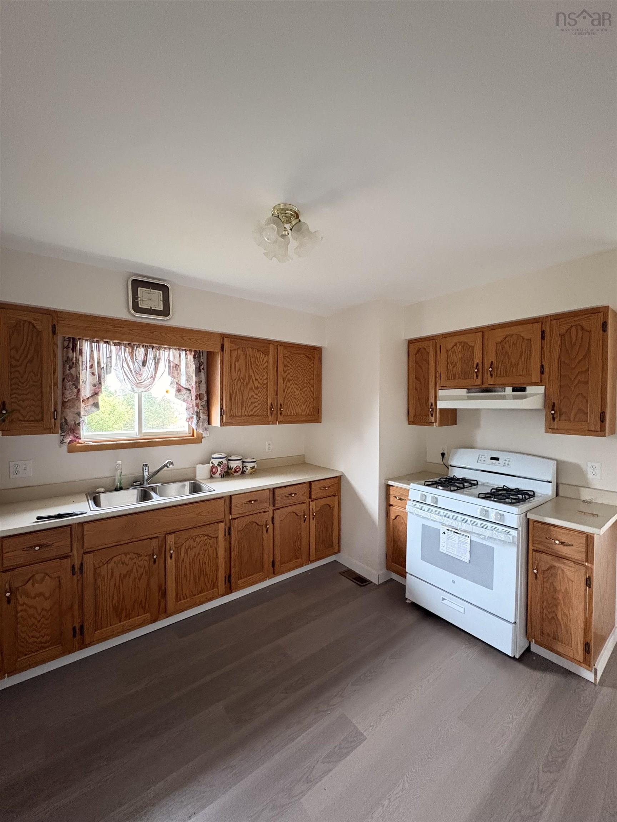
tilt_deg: -0.8
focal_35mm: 14
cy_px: 411
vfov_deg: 102.1
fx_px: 333
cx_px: 308
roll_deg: +0.0
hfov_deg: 85.7
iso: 1000
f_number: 2.2
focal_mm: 2.22
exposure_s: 1/45
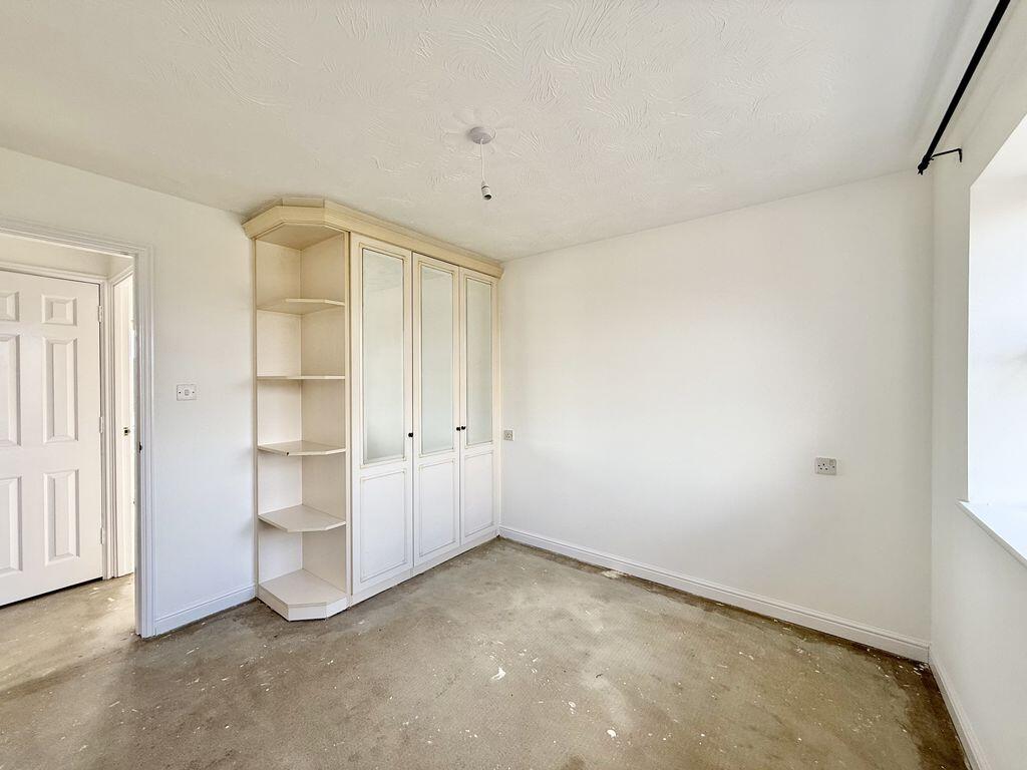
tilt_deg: -0.7
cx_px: 514
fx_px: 415
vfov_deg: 85.7
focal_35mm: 14
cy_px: 385
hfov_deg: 102.1
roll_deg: +0.0
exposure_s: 1/99
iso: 50
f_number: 2.2
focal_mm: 2.22
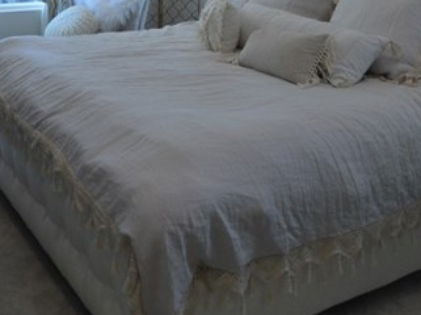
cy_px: -63
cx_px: 157
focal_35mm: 46
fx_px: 559
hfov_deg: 41.0
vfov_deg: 27.6
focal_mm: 10
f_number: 5
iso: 400
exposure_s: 1/100
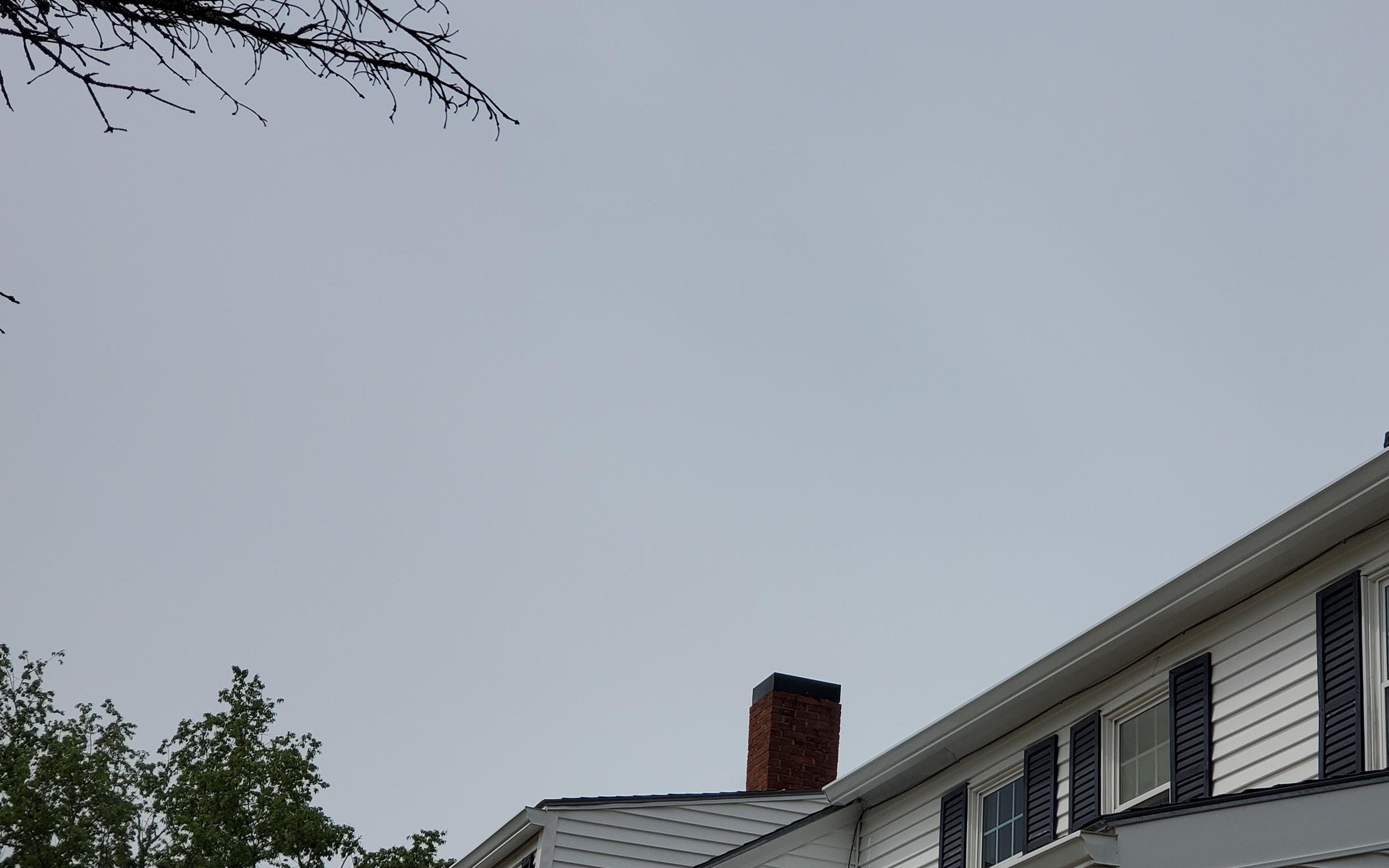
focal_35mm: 70
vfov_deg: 18.5
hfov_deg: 29.3
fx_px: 2650
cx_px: 827
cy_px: 600
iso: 50
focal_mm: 6
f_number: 2.4
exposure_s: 1/2378
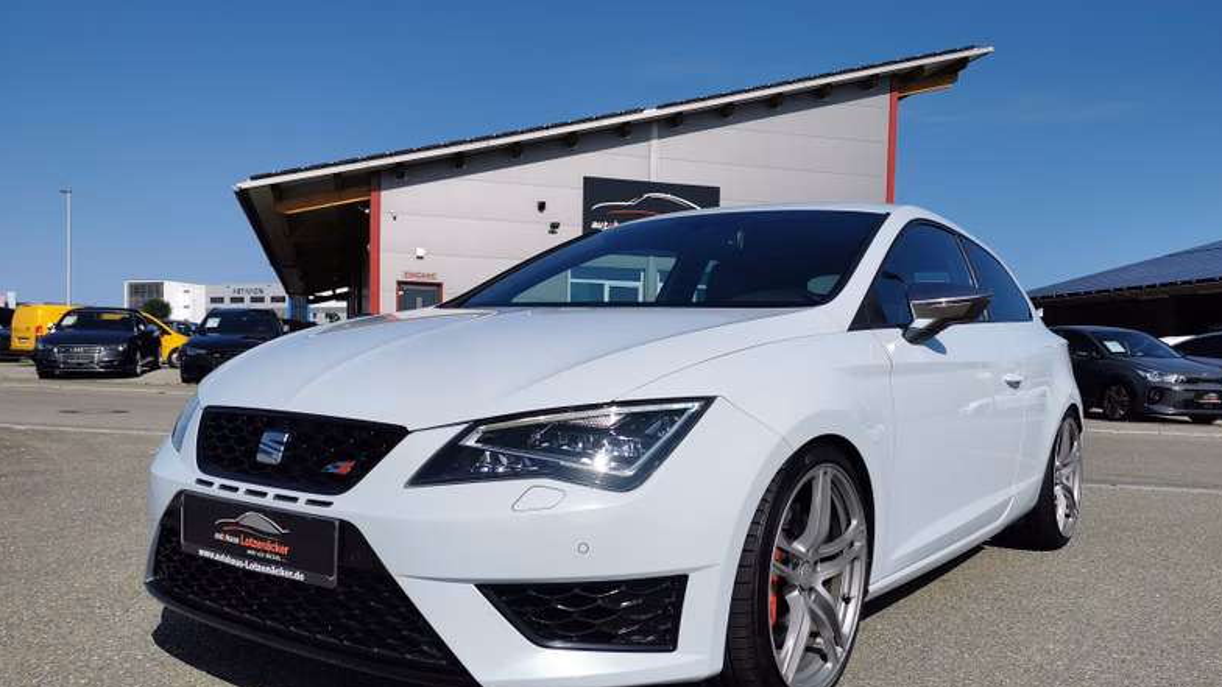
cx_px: 620
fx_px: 972
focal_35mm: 30
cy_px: 416
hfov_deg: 64.3
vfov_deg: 38.8
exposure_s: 1/5155
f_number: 1.8
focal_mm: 5.58
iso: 50
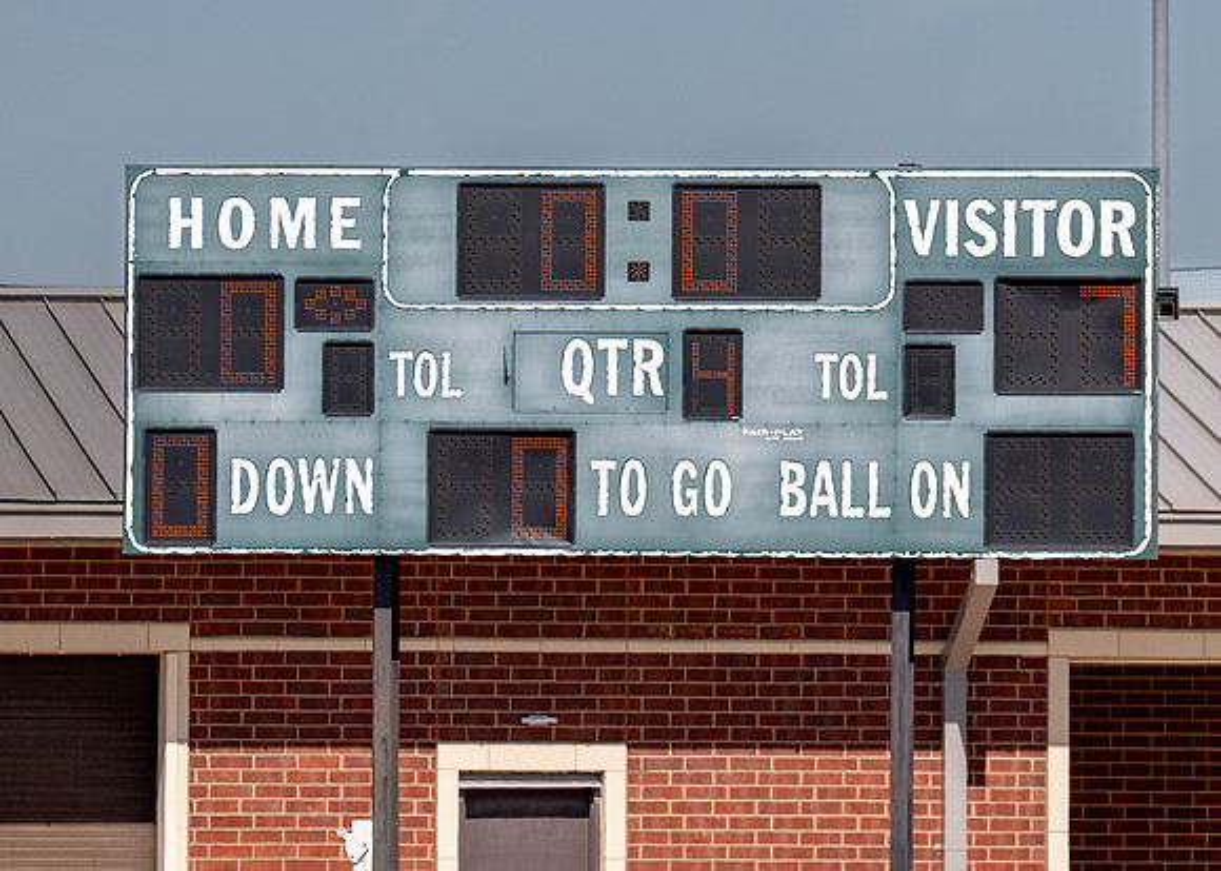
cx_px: 796
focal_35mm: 474
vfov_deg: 3.0
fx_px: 16420
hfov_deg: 4.3
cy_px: 358
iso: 250
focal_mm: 200
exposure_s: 1/5000
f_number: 2.8
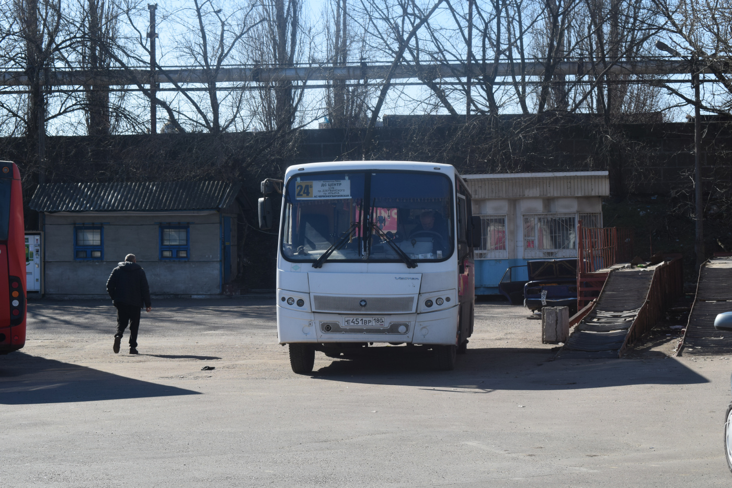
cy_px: 244
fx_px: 1677
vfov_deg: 16.5
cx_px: 366
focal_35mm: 82
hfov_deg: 24.6
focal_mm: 55
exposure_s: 1/320
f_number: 9
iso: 200
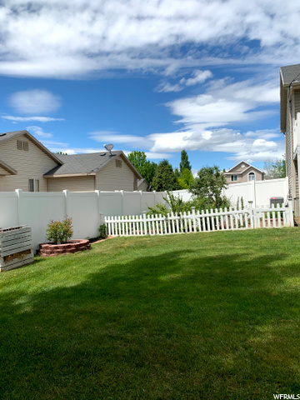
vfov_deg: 67.3
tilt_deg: +1.7
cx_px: 150
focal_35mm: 26
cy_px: 200
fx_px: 300
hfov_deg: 53.1
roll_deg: +1.1
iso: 25
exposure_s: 1/2833
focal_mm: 4.25
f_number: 1.8
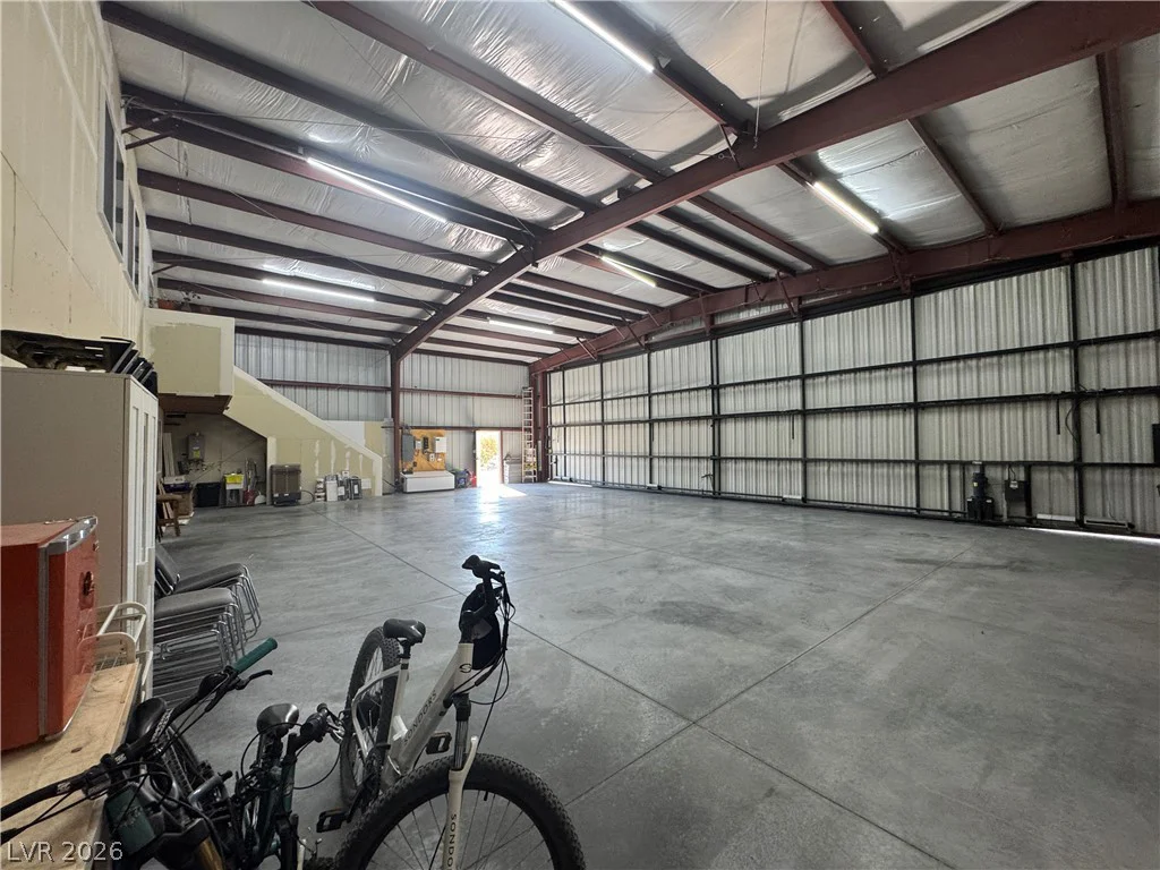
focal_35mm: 14
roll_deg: +0.8
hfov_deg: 102.1
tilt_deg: +0.2
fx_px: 469
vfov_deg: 85.7
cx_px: 580
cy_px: 435
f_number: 2.2
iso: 200
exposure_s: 1/120
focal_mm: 2.22
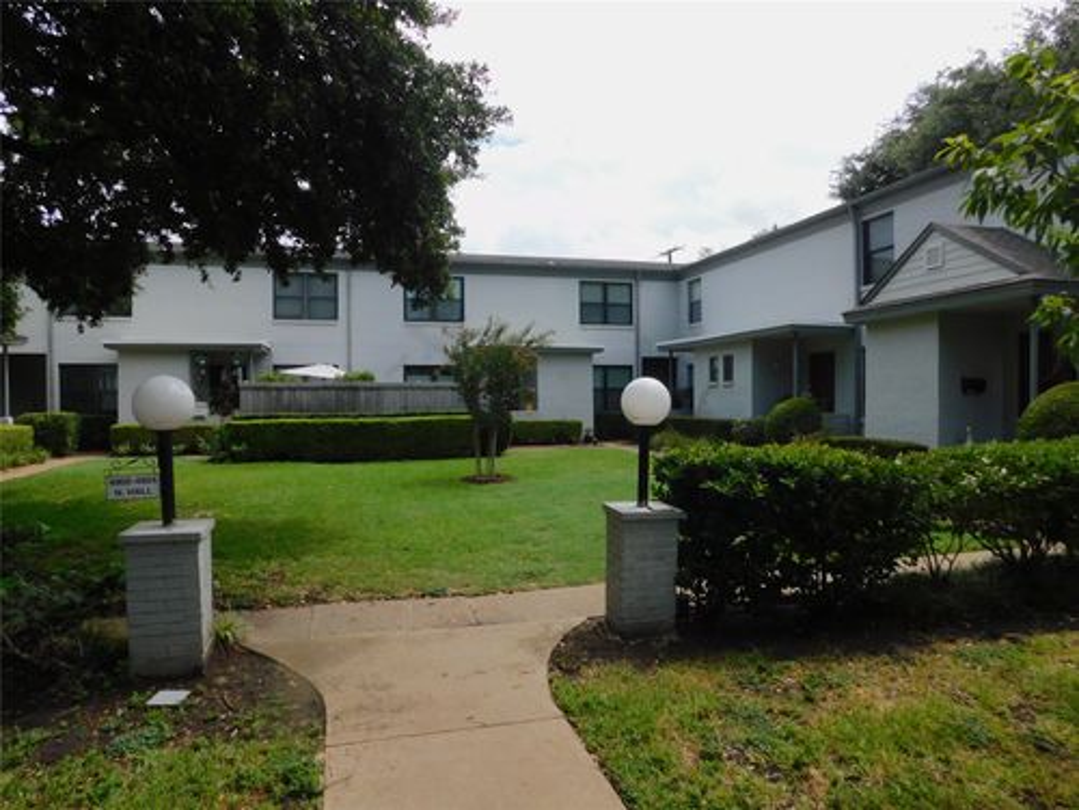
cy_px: 405
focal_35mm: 23
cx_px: 540
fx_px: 717
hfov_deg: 73.9
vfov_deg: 58.9
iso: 125
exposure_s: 1/400
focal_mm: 4
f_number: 6
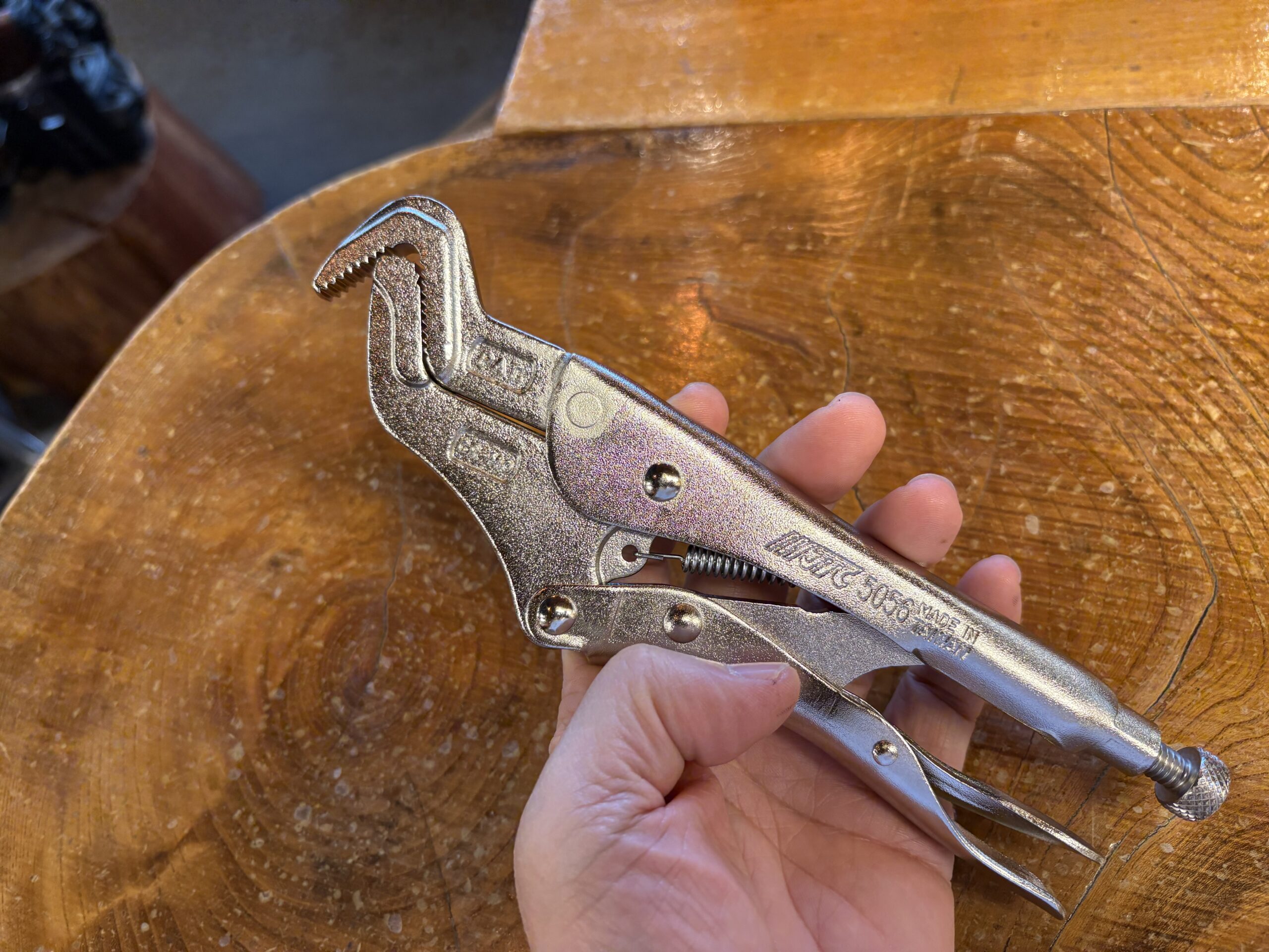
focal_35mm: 26
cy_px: 476
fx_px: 953
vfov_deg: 53.1
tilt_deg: -60.2
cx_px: 634
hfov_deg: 67.3
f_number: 1.6
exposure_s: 1/60
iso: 125
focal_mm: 5.96
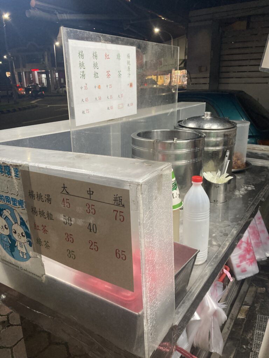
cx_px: 134
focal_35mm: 28
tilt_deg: -17.0
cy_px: 179
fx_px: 290
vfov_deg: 63.4
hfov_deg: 49.7
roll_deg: +1.9
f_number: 1.8
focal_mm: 3.99
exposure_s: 1/60
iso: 200
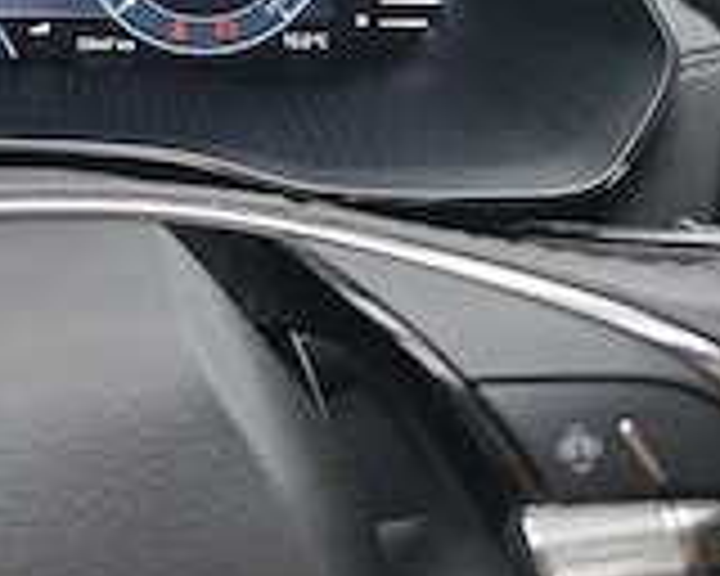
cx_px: 58
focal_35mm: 56
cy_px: -86
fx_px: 1193
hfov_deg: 31.8
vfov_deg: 24.9
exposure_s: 1/100
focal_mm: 5.54
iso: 250
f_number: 1.8
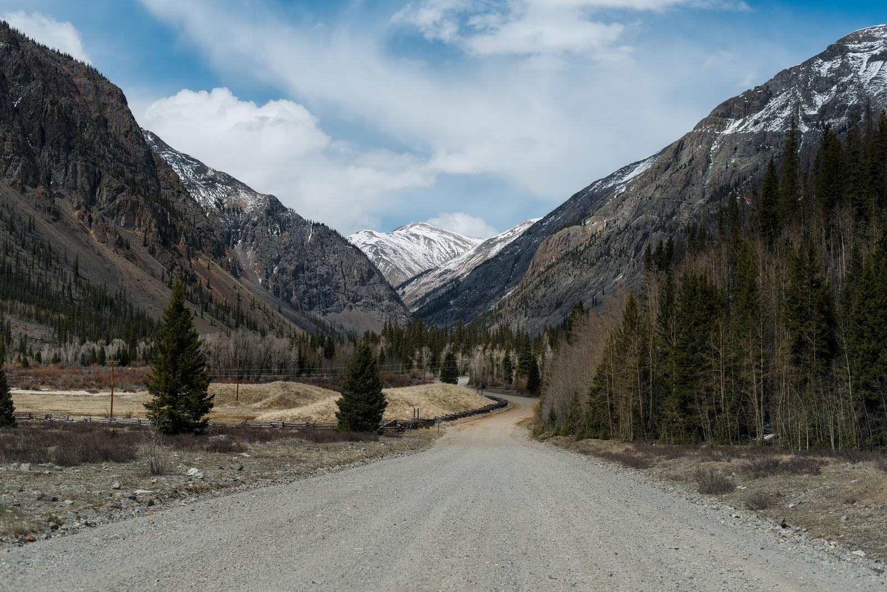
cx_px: 444
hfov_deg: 39.6
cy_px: 296
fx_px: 1233
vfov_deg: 27.0
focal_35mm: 50
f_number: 4
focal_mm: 50
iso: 100
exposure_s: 1/2500
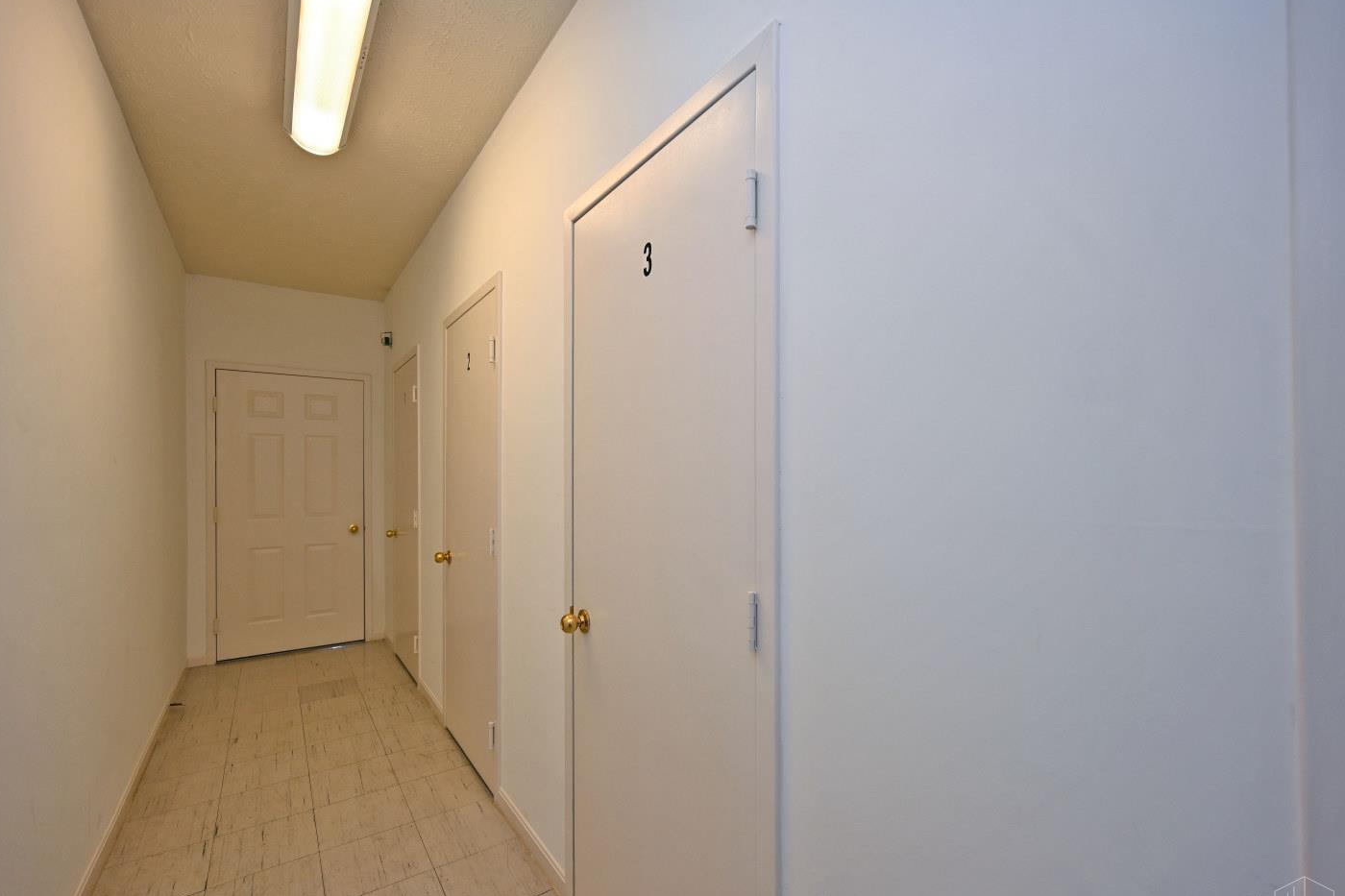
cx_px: 652
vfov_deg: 77.2
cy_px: 472
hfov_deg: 100.4
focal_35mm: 15
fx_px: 560
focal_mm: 14
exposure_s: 1/60
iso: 320
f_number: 4
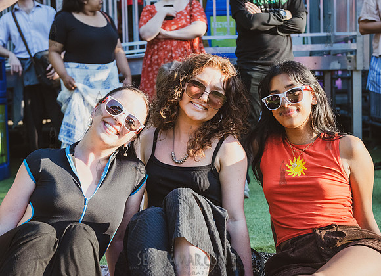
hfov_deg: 29.1
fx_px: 734
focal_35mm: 68
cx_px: 194
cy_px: 152
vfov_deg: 21.3
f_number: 4.5
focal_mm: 56
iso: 2000
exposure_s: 1/1250
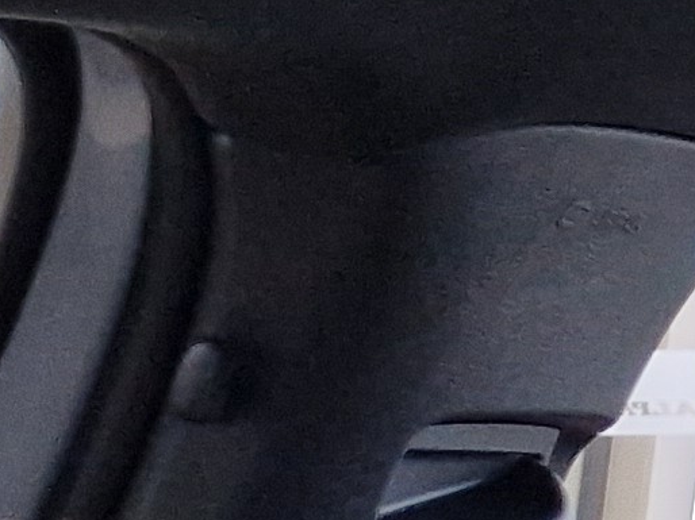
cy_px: -407
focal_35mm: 179
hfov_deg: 7.8
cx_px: 2656
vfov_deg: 8.0
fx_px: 3592
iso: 160
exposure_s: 1/180
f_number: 1.8
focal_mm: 5.4
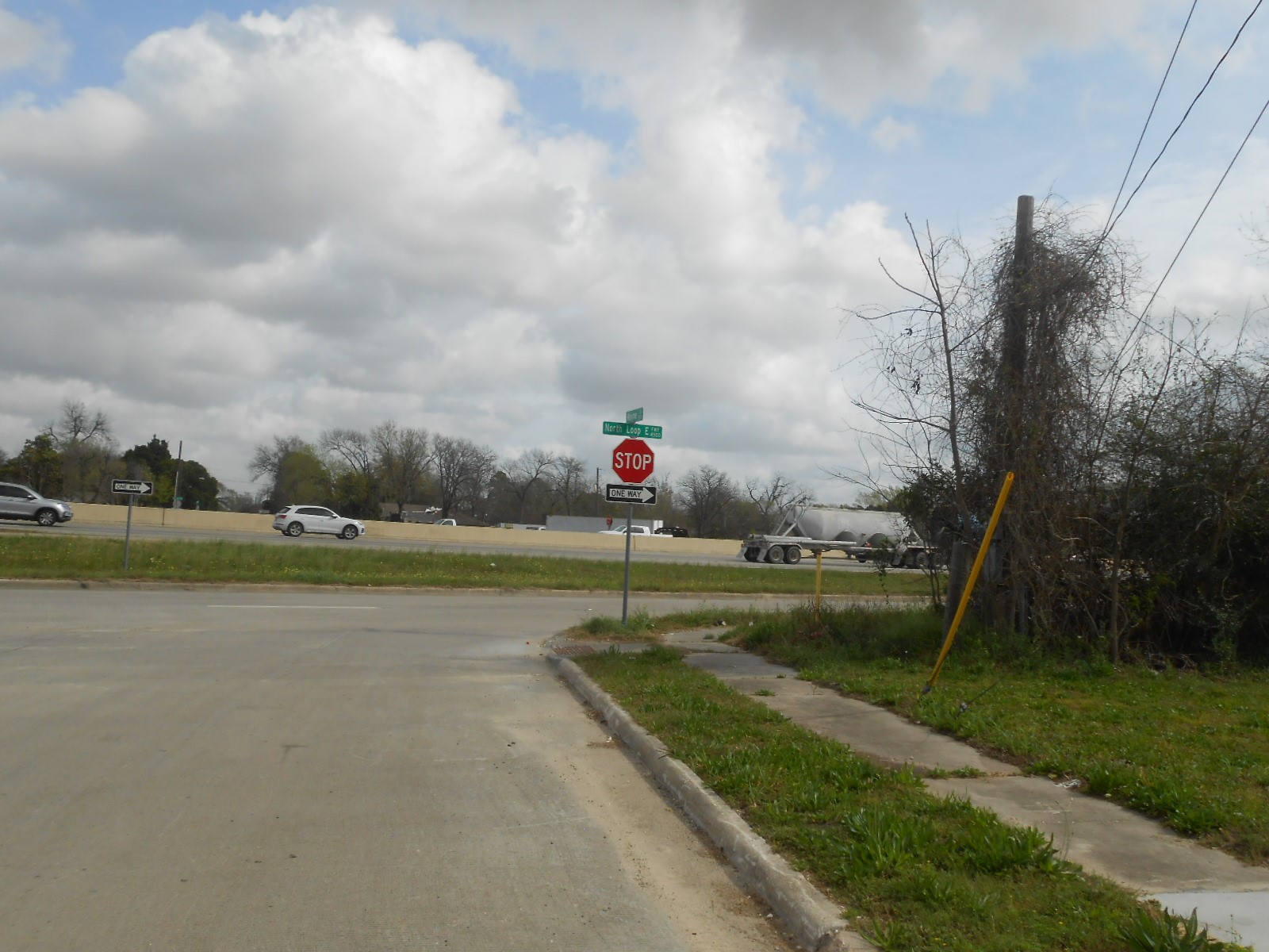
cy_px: 476
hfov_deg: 60.0
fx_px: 1100
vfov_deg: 46.8
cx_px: 634
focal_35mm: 30
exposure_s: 1/1250
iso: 80
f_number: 3.8
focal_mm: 5.3
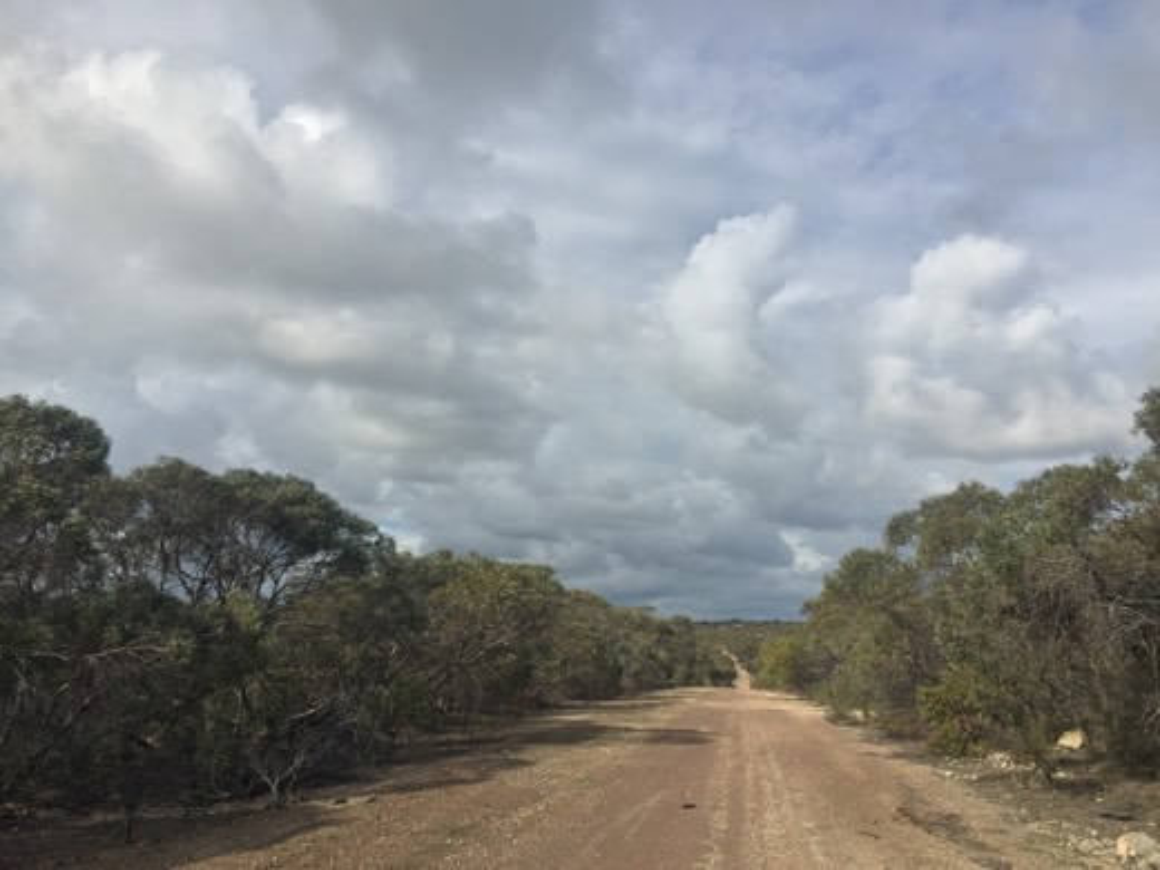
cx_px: 580
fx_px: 972
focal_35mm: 29
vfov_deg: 48.2
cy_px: 435
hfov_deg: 61.7
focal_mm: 4.15
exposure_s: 1/2825
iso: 32
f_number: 2.2
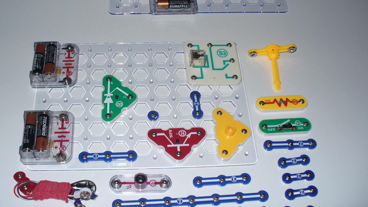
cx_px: 175
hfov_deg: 45.5
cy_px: 80
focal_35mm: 45
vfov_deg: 26.5
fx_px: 439
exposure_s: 1/30
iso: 100
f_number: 2.8
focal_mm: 6.1
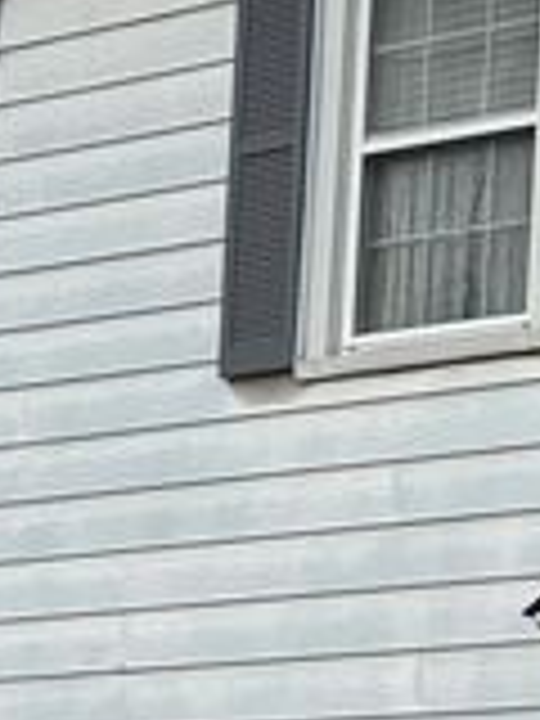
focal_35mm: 200
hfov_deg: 7.3
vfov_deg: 9.9
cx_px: 711
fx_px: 4160
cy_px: 596
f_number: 1.78
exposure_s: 1/627
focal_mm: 6.76
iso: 64
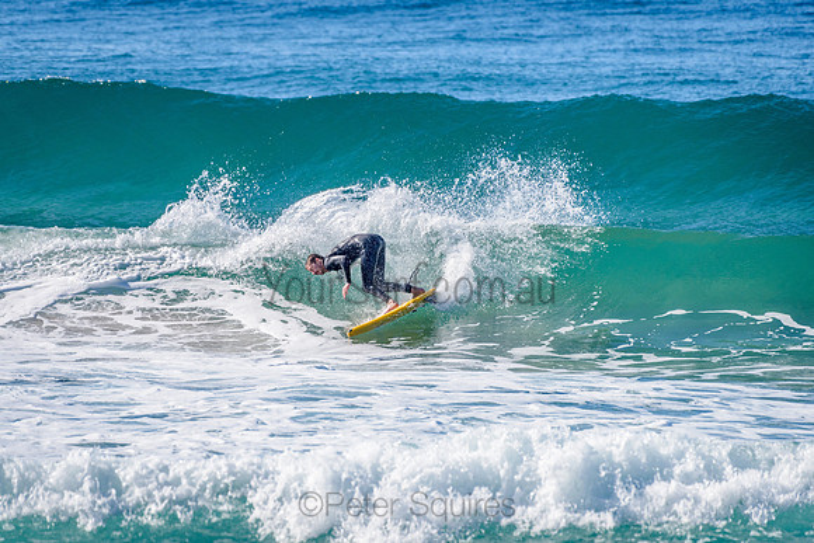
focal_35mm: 613
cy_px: 241
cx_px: 315
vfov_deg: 2.2
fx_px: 13869
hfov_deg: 3.4
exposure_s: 1/2000
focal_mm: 500
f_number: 5.6
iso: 160
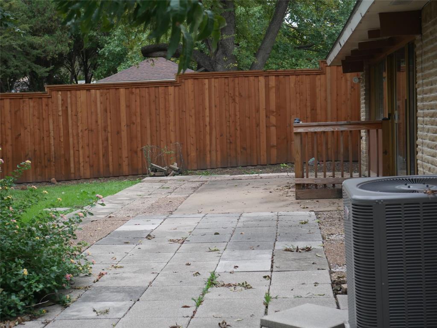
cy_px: 164
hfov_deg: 31.2
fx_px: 783
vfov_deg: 23.7
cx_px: 218
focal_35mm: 62
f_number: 5.4
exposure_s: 1/80
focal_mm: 31
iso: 800
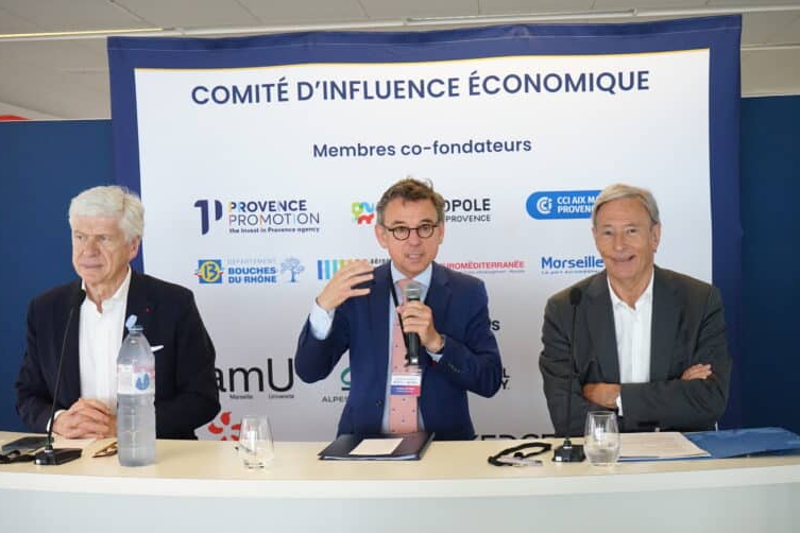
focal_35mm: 51
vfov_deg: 26.5
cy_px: 271
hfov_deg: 38.9
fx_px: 1133
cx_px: 402
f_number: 8
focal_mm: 50
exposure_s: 1/200
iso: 6400
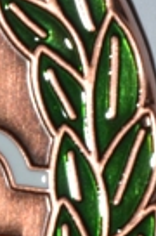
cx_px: -144
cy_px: 246
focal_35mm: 696
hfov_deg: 2.0
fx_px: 4548
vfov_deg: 3.0
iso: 200
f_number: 10
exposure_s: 1/125
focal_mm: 105
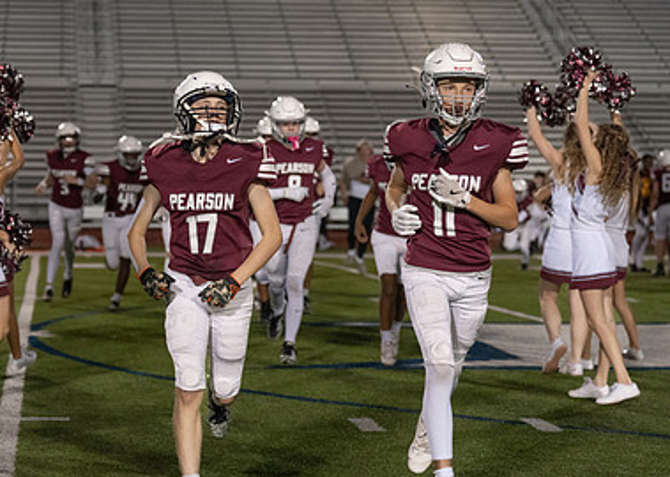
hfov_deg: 16.6
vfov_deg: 11.9
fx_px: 2281
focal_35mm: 120
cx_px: 198
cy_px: 258
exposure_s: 1/1000
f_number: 2.8
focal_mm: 70
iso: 2000
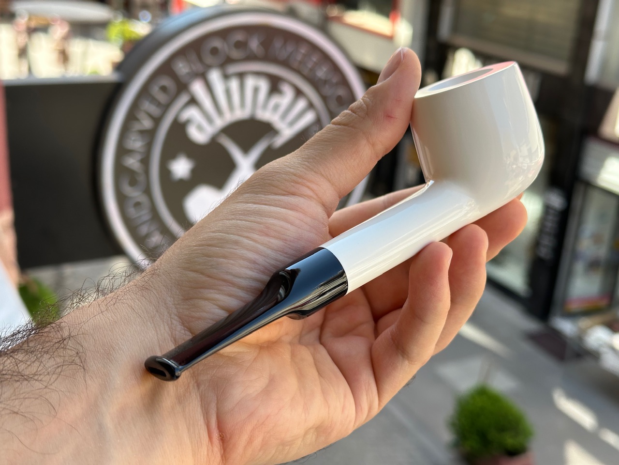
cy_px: 232
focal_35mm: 48
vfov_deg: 30.3
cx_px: 310
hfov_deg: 39.7
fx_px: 858
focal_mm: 6.86
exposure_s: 1/463
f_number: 1.78
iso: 64
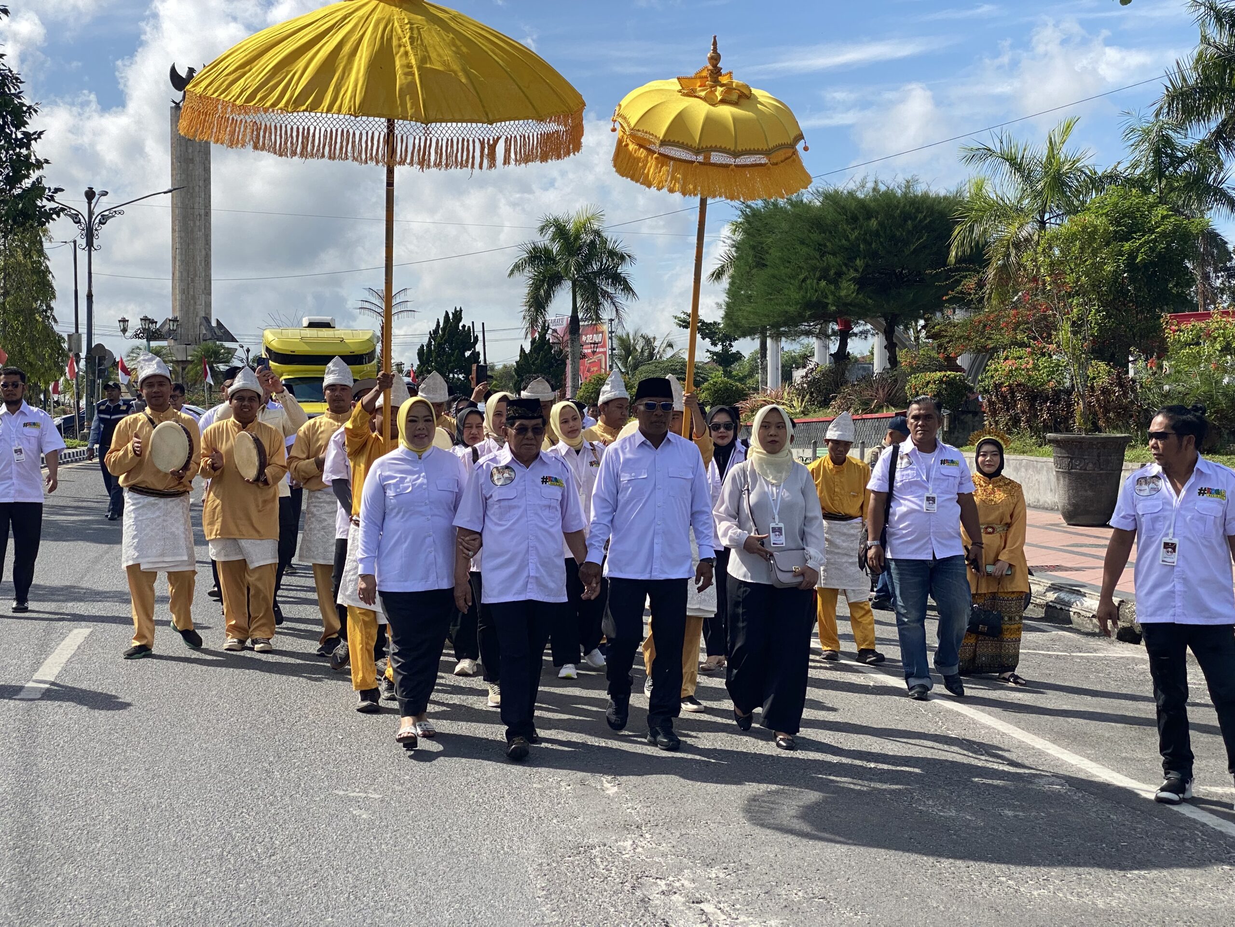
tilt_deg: +0.5
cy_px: 464
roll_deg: +0.6
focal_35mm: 52
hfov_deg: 36.8
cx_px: 618
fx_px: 1855
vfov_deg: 28.0
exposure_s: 1/1653
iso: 20
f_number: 2
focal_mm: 6
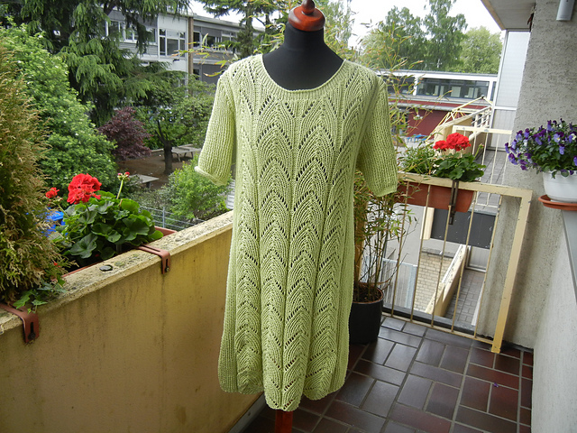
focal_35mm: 30
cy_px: 216
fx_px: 500
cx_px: 288
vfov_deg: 46.8
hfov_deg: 60.0
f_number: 3.5
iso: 160
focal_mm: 5.4
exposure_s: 1/340
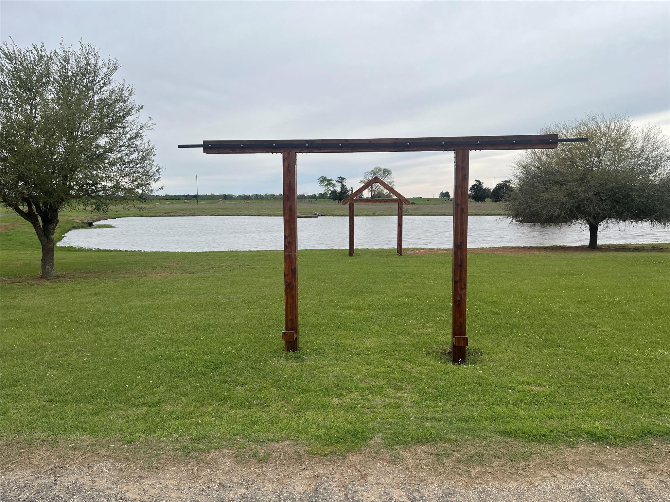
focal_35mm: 26
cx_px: 335
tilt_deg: -4.6
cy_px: 251
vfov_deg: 53.1
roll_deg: +0.3
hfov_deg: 67.3
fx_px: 503
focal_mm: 5.1
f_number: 1.6
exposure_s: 1/2268
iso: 50
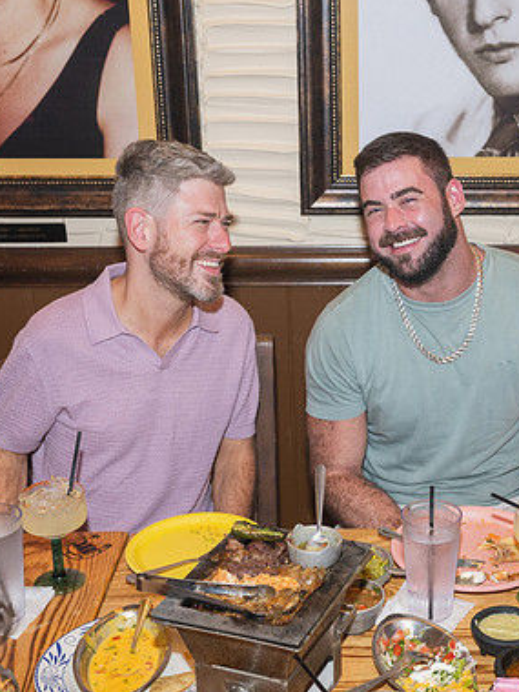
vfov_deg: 34.9
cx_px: 417
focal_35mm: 55
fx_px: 1099
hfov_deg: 26.1
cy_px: 347
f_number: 5.6
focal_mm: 37
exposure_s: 1/100
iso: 800
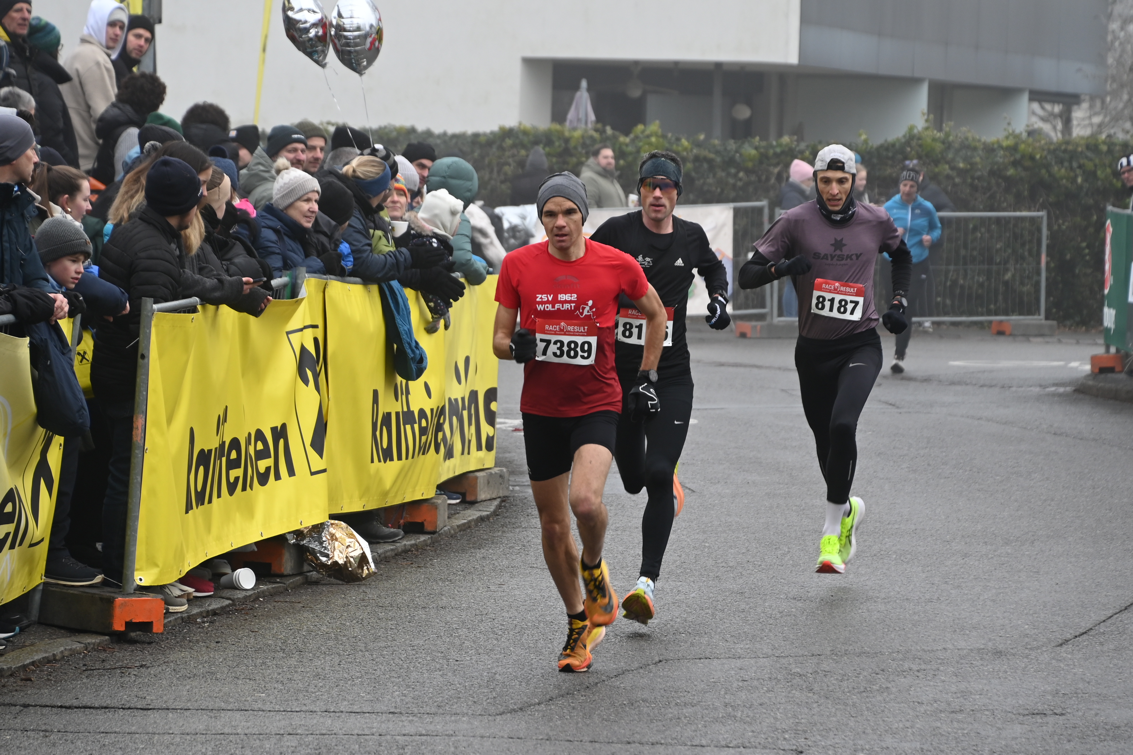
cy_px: 378
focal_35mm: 187
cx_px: 566
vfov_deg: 7.3
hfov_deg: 11.0
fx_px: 5885
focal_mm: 125
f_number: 6
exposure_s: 1/250
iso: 280
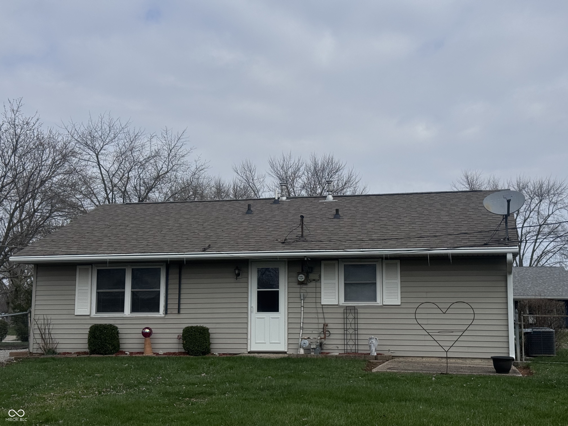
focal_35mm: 48
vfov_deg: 30.3
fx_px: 788
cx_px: 284
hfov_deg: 39.7
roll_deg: +0.0
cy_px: 213
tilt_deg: +7.2
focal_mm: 6.76
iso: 64
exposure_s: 1/7937
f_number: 1.78
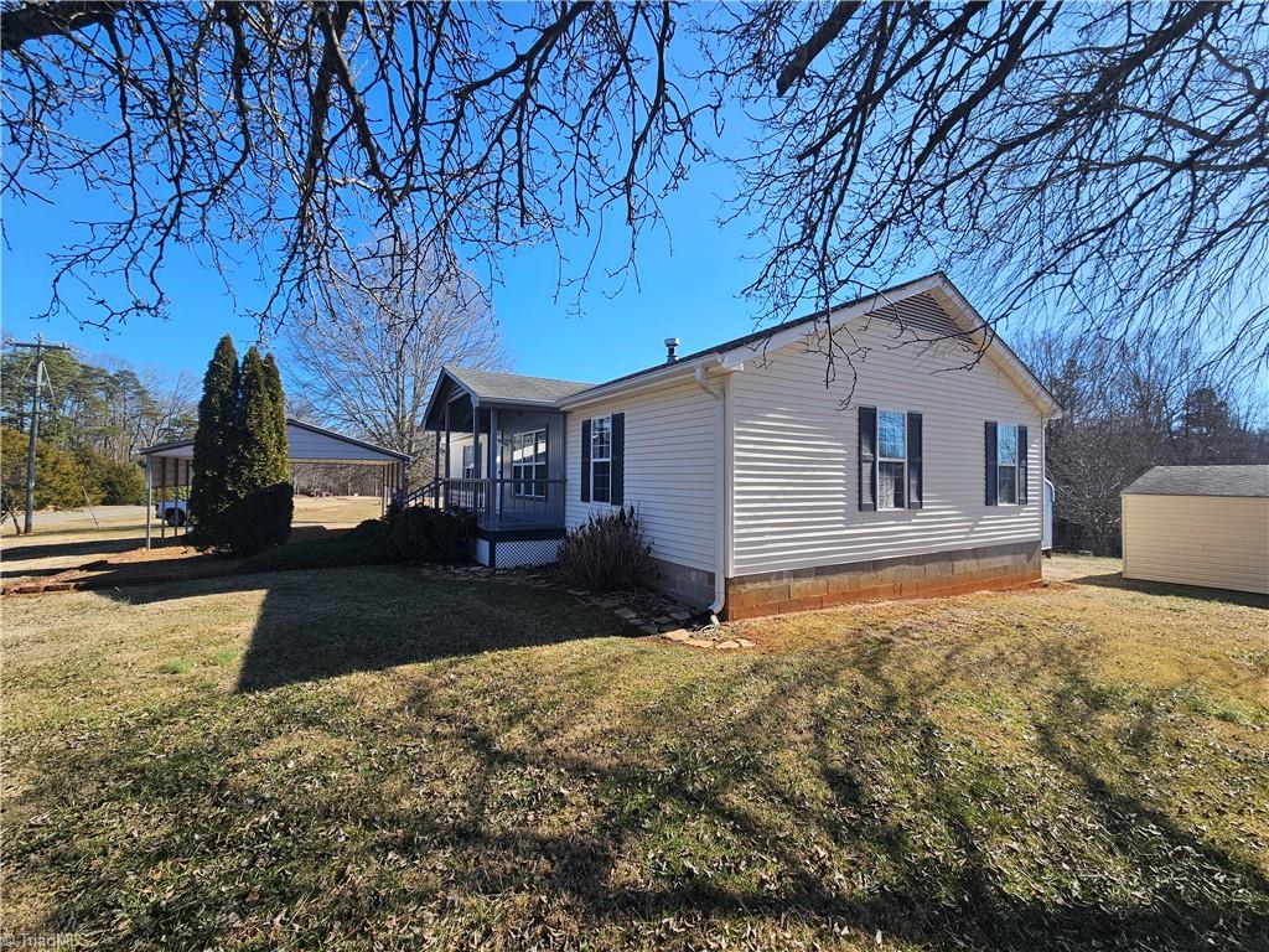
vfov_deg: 89.9
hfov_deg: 106.2
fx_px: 477
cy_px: 476
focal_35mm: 13
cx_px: 634
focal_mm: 2.2
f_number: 2.2
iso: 50
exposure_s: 1/1283
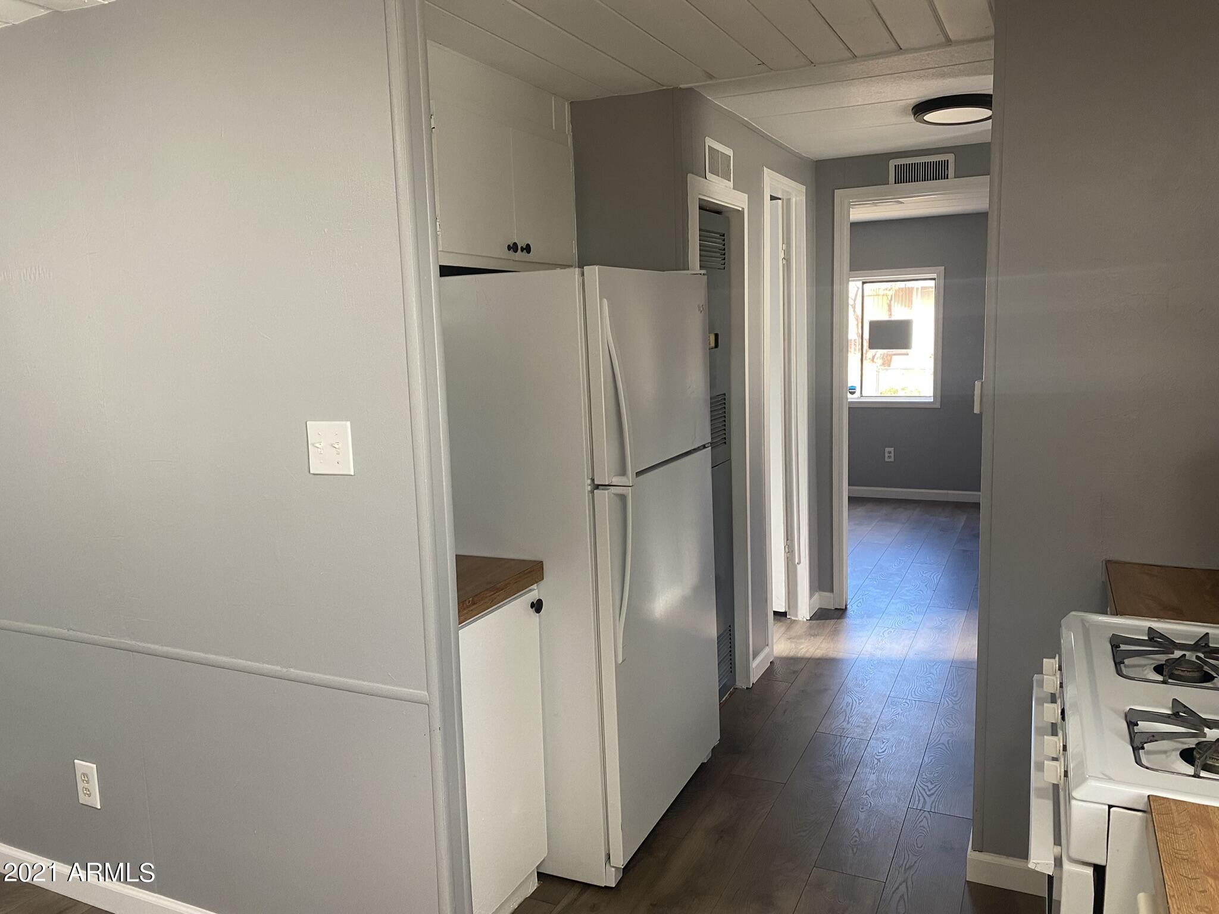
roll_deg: +1.5
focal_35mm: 26
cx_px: 610
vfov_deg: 53.1
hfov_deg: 67.3
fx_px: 916
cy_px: 457
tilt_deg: -7.8
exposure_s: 1/90
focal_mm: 4.25
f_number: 1.8
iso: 125
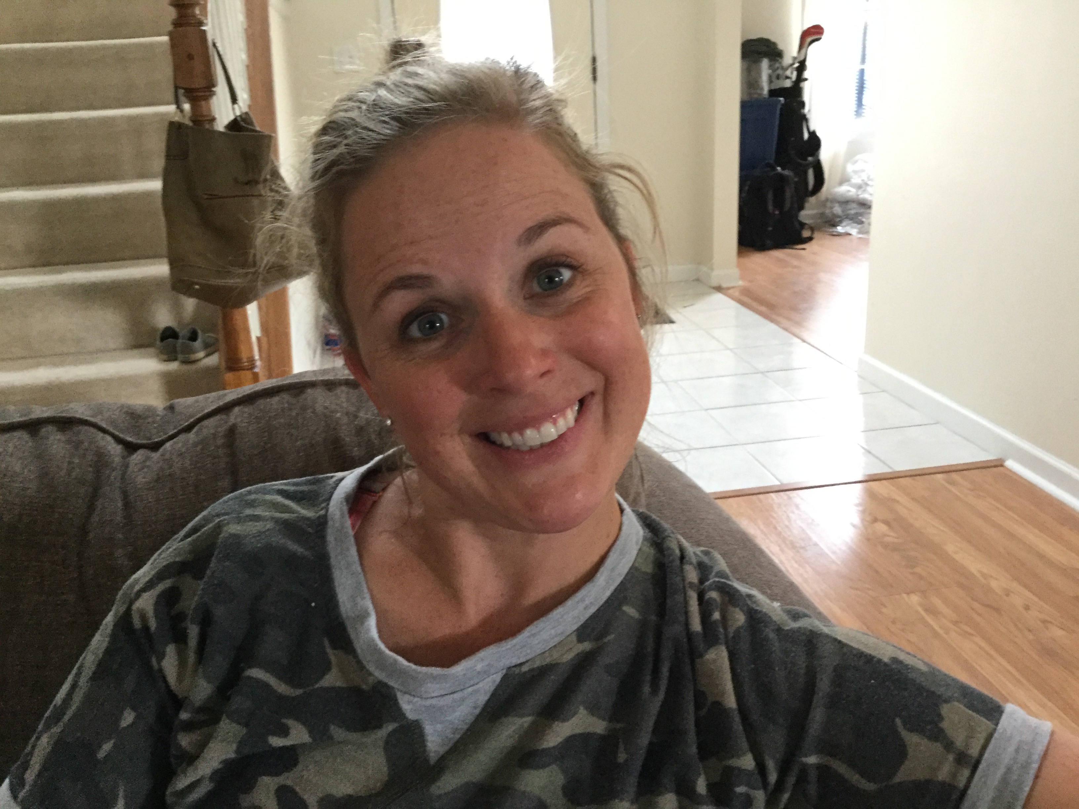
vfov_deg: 45.4
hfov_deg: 58.4
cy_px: 404
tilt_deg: -17.2
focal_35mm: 31
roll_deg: +2.0
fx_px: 966
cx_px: 540
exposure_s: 1/17
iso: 200
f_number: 2.4
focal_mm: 3.3
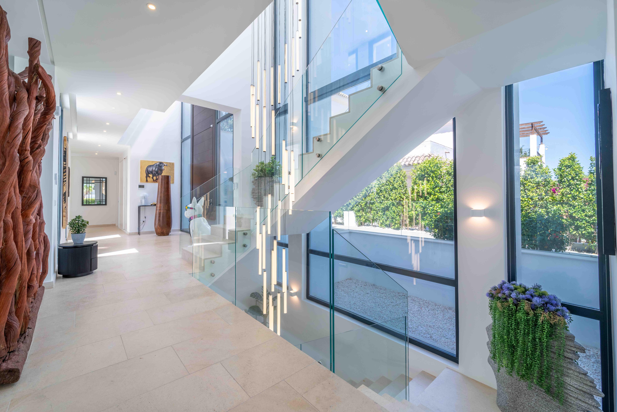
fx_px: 240
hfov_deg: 104.2
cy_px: 206
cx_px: 308
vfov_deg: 81.2
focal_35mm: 14
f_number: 9
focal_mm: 14
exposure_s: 1/250
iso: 200
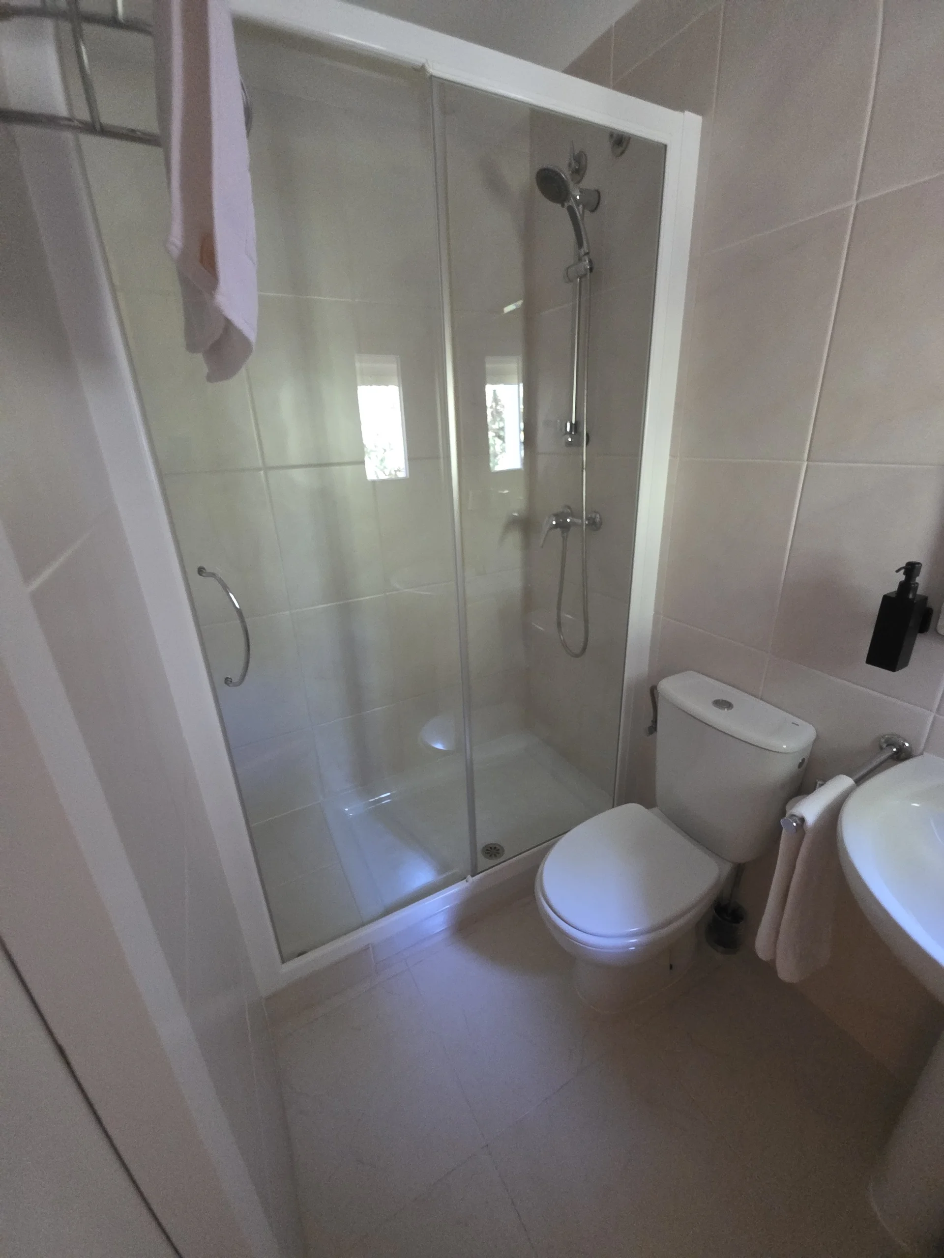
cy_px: 629
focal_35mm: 13
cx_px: 472
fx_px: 473
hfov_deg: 89.9
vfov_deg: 106.2
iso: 800
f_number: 1.9
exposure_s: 1/50
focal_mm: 2.2
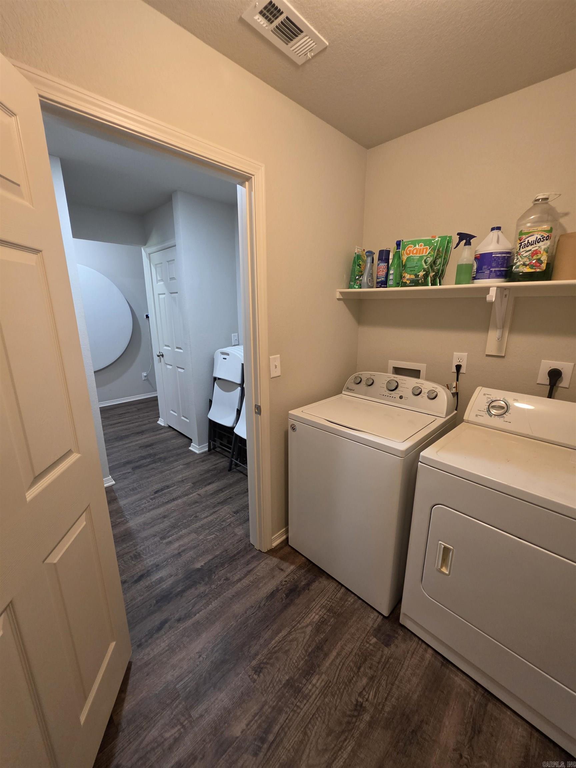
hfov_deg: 89.9
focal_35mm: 13
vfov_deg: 106.2
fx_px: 288
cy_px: 384
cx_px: 288
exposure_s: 1/60
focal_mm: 2.2
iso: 320
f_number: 1.9
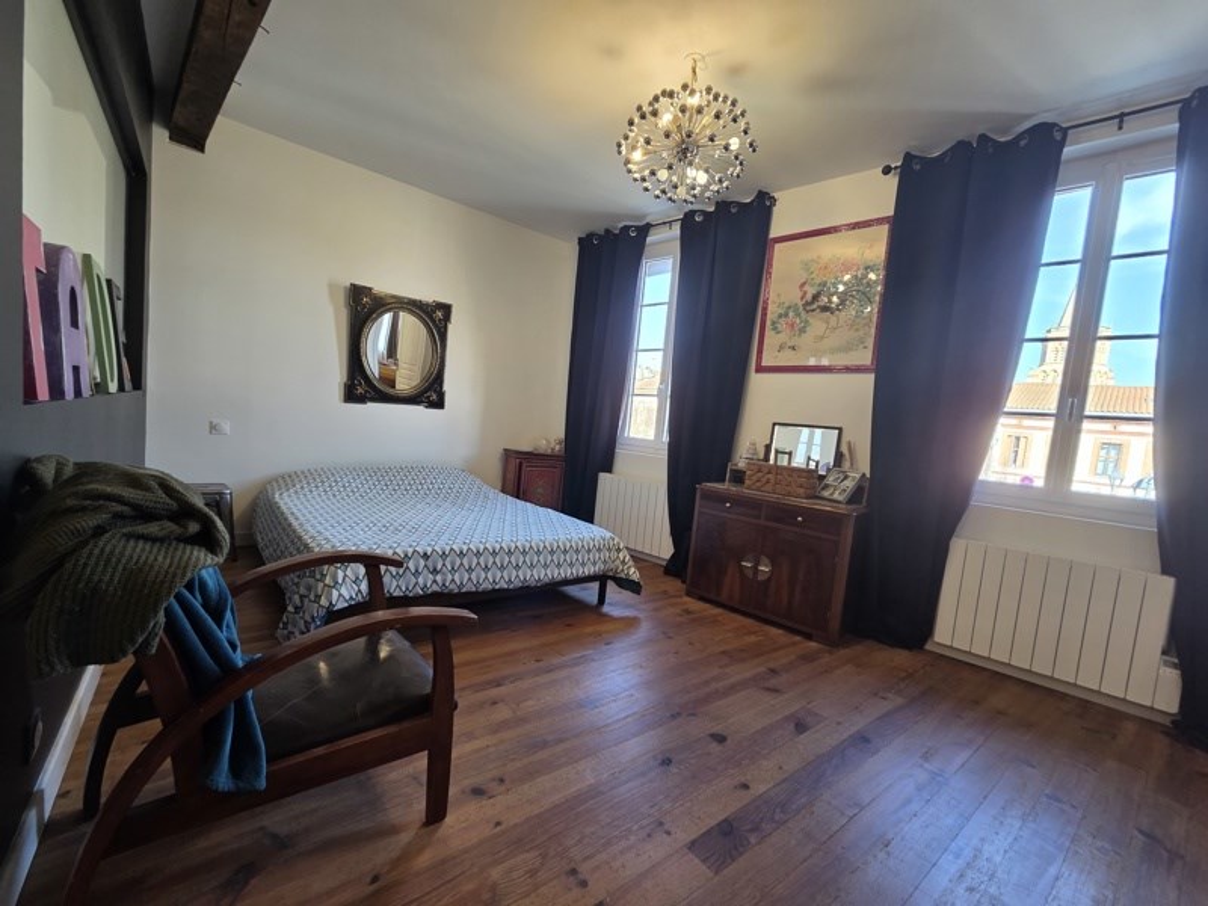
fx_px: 454
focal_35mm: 13
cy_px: 453
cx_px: 604
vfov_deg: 89.9
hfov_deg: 106.2
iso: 160
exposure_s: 1/50
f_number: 2.2
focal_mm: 2.2
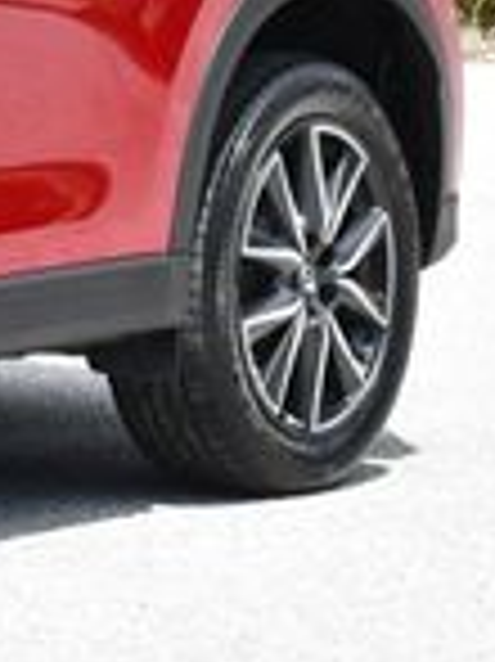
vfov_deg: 9.0
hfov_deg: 6.4
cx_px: -819
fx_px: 4163
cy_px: -54
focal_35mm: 218
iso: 160
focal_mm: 26
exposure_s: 1/250
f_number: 8
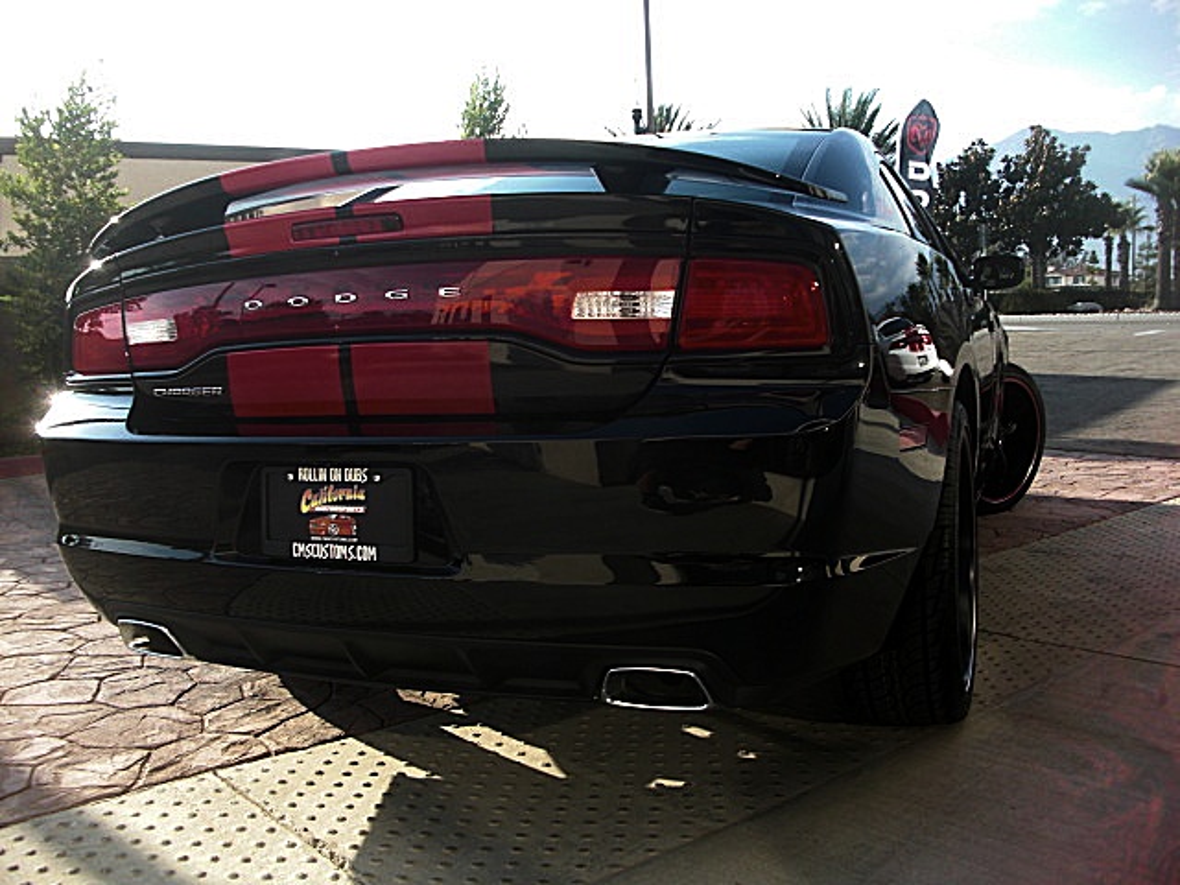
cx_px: 590
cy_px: 442
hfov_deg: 51.4
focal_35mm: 36
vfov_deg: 39.7
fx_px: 1227
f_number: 2.8
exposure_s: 1/320
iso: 50
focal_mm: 6.3
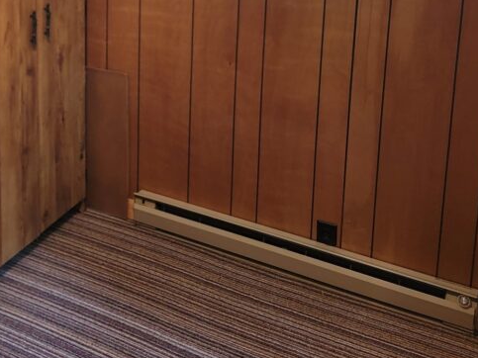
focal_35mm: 53
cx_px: 18
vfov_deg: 25.5
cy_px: -35
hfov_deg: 33.6
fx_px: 732
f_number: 1.8
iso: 320
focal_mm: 6.7
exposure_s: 1/40
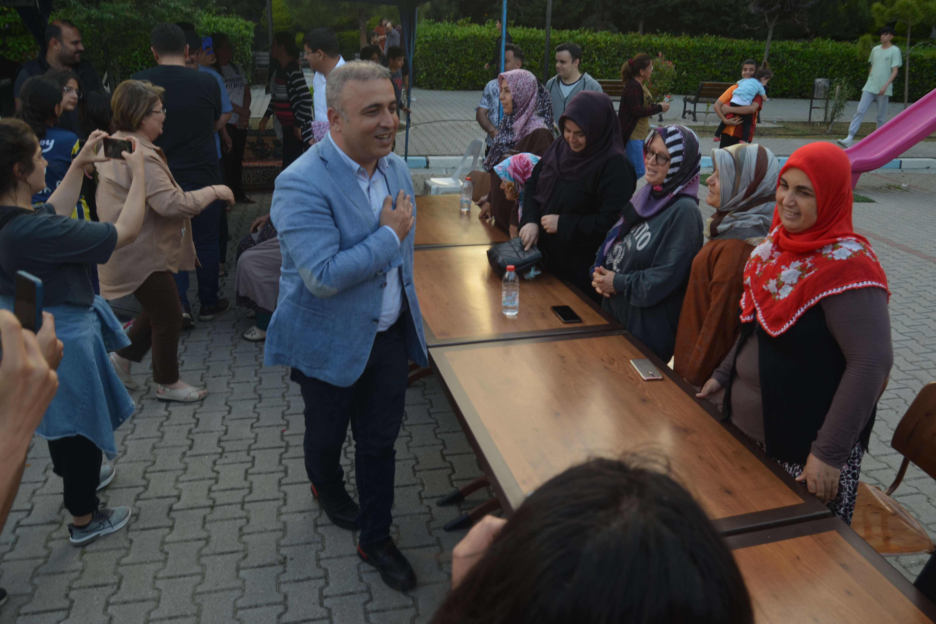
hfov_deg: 65.5
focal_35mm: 28
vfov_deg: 46.4
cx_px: 471
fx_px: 728
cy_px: 321
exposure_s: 1/125
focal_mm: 18
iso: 200
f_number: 5.6
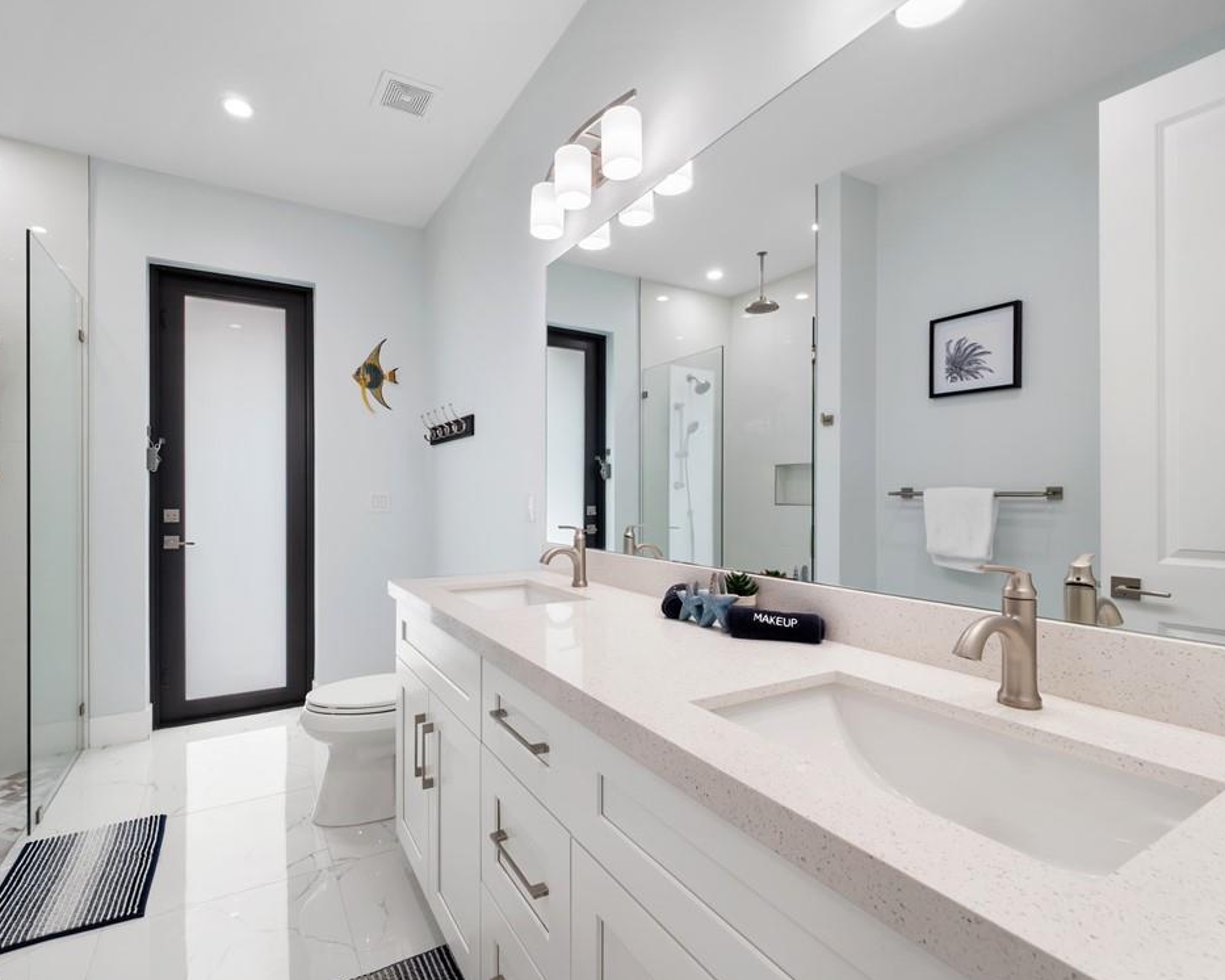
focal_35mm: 15
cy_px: 491
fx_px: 544
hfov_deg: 96.7
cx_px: 570
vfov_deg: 84.0
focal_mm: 7
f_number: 7.1
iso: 200
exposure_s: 1/13
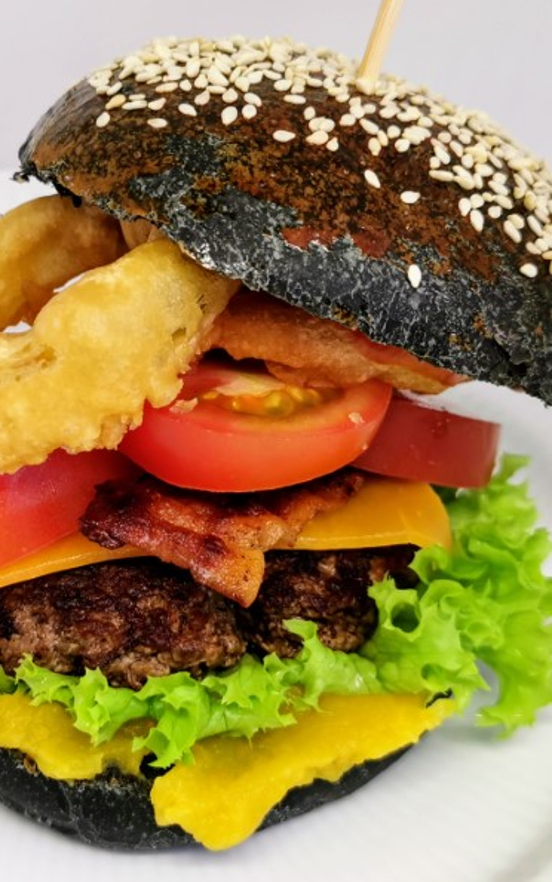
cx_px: 205
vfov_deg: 35.7
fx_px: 1372
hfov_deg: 22.7
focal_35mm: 57
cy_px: 440
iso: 80
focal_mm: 5.56
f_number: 1.6
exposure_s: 1/100
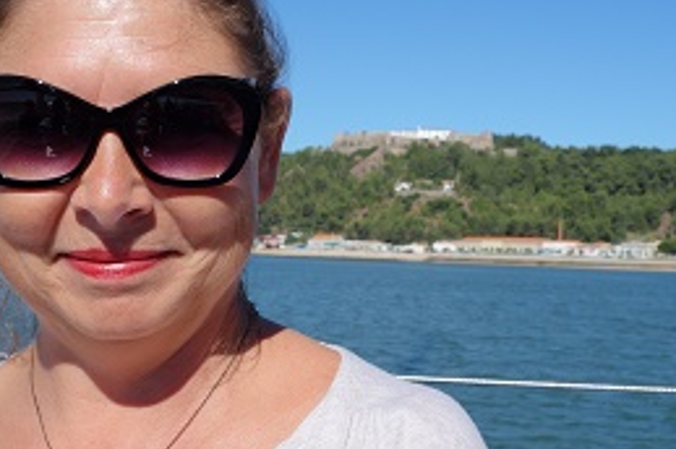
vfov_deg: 23.3
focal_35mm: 58
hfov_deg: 34.5
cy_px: 247
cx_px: 316
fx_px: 1088
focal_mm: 10.4
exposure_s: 1/800
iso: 125
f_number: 6.3
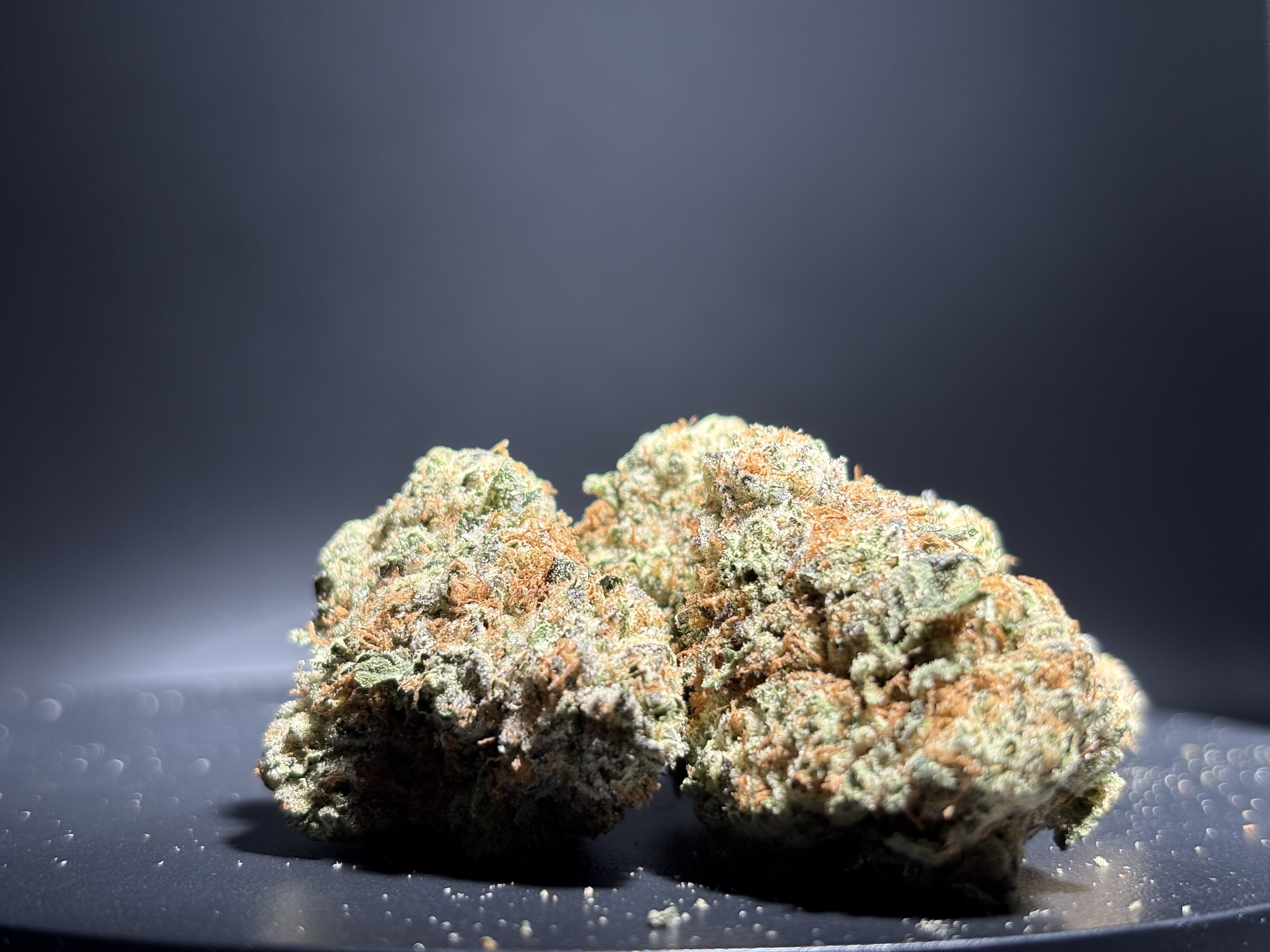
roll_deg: +1.0
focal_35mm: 52
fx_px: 1908
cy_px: 476
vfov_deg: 28.0
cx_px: 635
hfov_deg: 36.8
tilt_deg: +2.3
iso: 50
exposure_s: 1/291
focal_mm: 5.96
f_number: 1.6
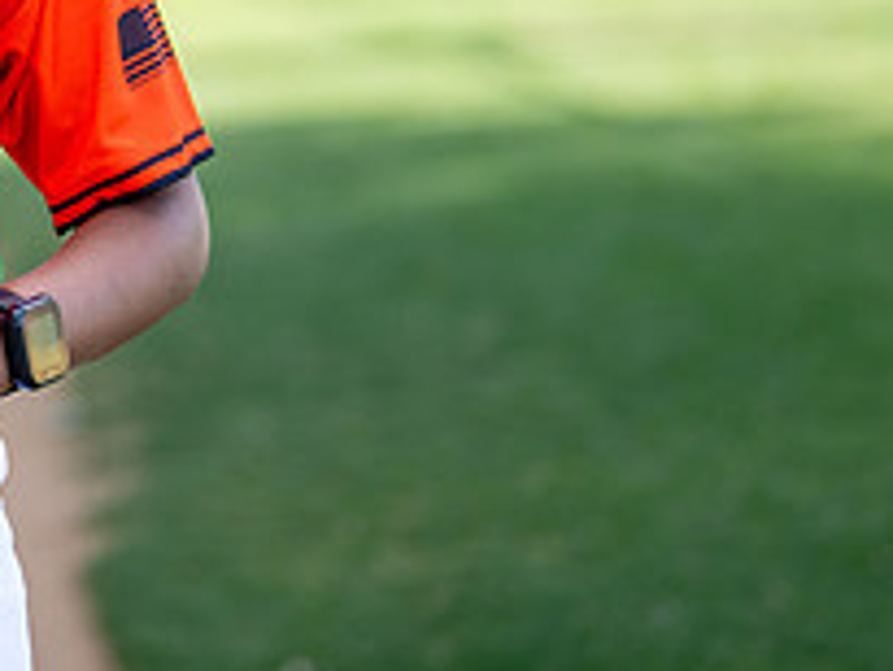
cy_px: -161
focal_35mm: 156
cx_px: -278
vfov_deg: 9.4
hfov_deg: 12.3
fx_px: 4027
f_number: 1.2
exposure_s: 1/1600
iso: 125
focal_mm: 50
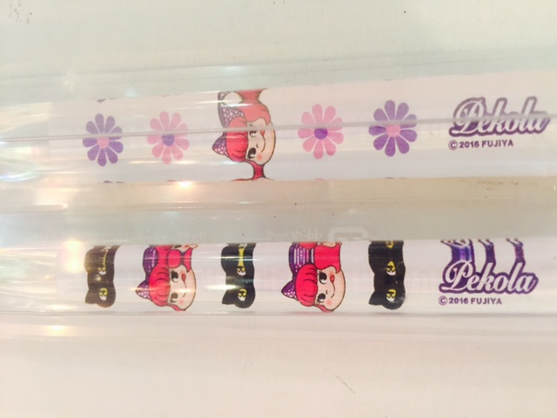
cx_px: 278
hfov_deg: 61.7
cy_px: 209
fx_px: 467
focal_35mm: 29
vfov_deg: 48.2
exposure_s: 1/33
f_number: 2.2
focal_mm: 4.15
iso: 125
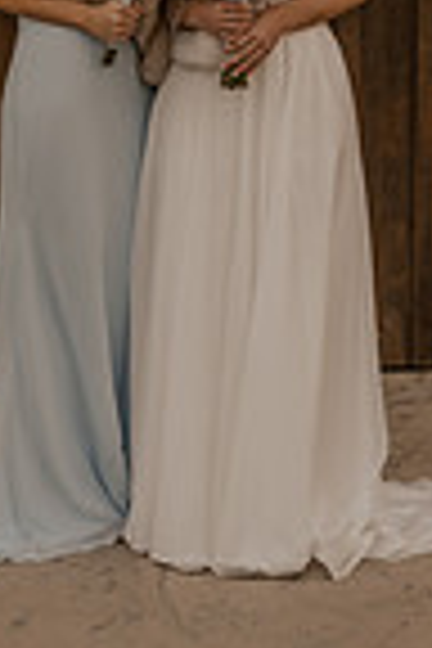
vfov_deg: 16.9
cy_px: 18
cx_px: 140
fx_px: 2142
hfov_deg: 11.5
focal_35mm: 119
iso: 125
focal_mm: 38
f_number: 2.8
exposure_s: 1/320
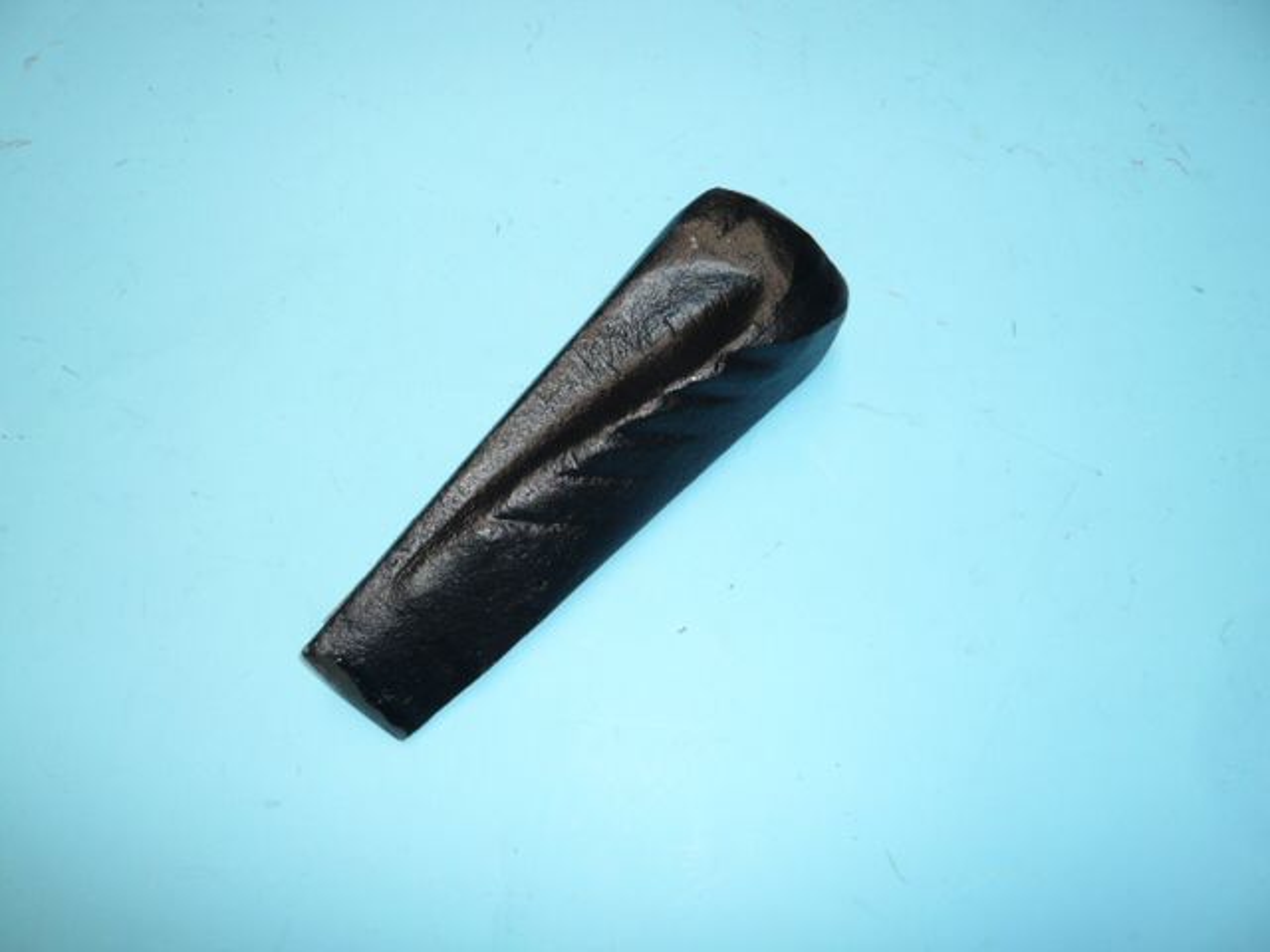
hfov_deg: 63.4
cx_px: 635
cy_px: 476
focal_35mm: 28
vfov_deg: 49.7
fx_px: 1027
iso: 100
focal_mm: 4.6
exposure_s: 1/50
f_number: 2.8
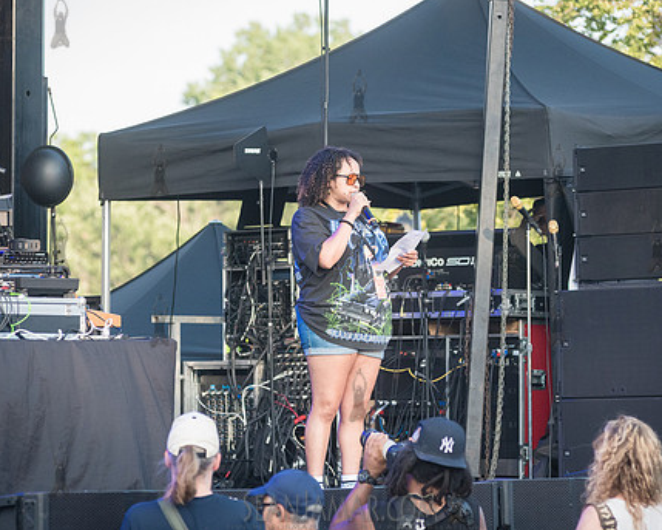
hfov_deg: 8.9
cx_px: 358
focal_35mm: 216
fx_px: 4231
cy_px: 245
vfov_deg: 7.2
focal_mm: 170
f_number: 4.5
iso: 2000
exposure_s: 1/1600
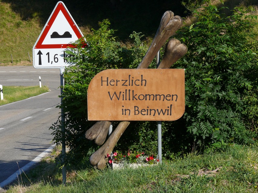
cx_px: 129
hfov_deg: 11.9
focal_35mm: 166
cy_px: 96
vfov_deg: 8.9
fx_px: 1237
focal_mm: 35
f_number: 5.6
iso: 100
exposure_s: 1/400
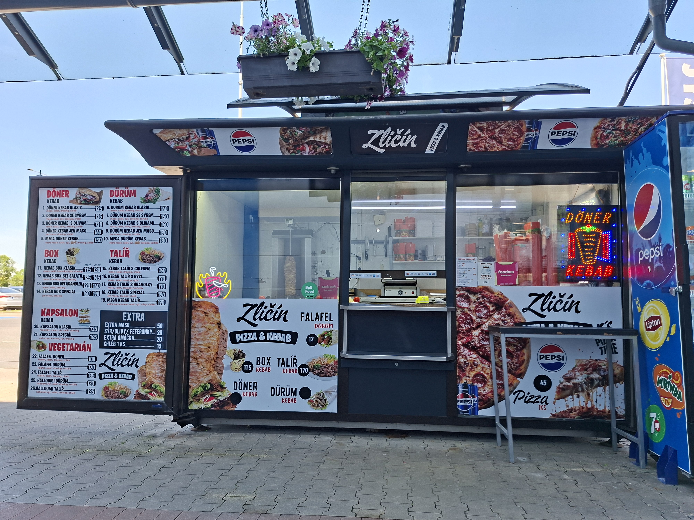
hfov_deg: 73.9
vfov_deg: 58.9
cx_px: 347
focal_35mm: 23
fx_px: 461
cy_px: 260
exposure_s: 1/252
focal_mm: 5.54
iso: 50
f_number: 1.8
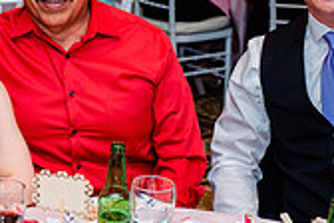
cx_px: -10
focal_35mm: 101
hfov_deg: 19.5
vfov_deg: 13.5
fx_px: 937
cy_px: 94
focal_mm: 28
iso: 640
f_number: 3.5
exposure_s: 1/160
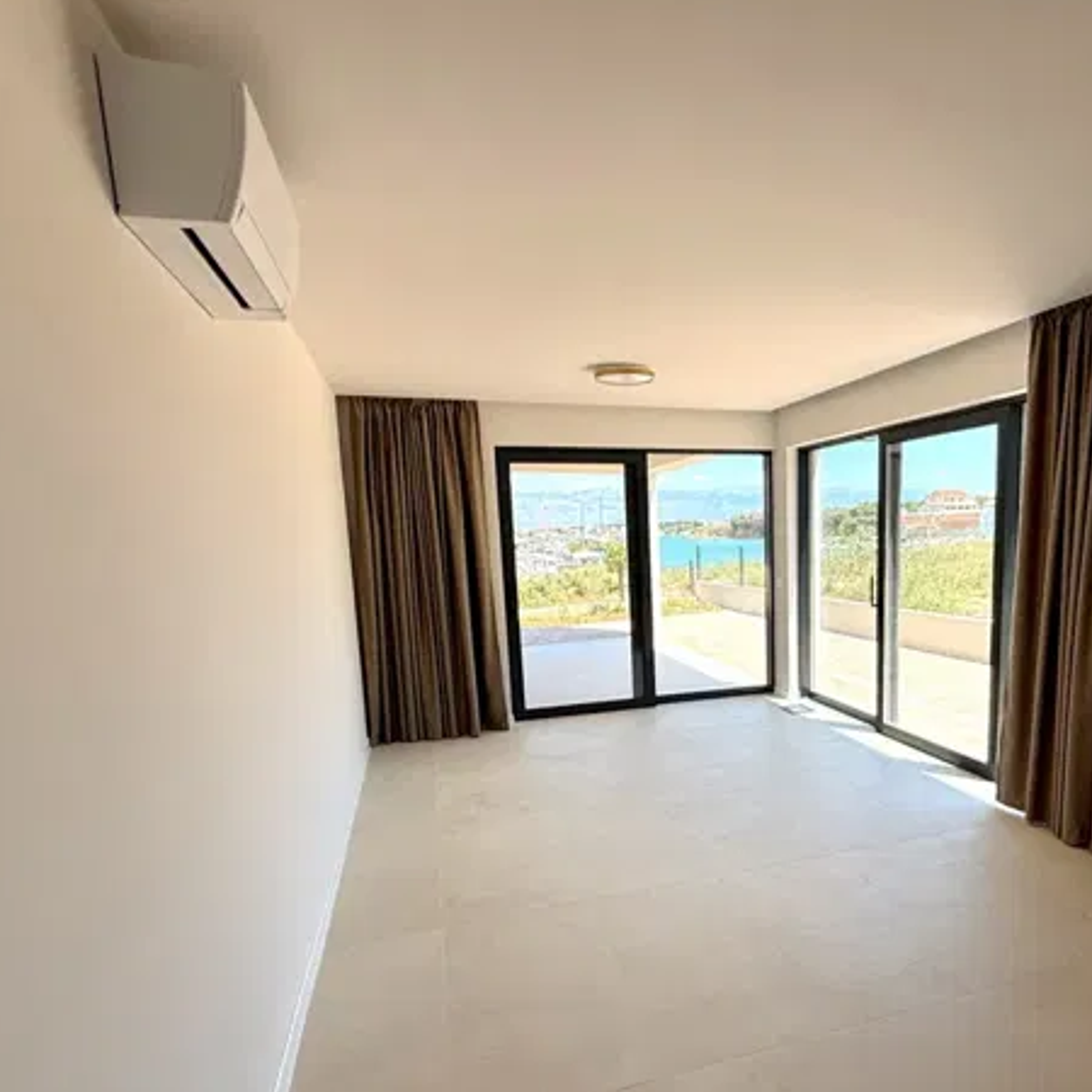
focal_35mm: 22
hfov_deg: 67.6
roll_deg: -1.4
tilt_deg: -9.9
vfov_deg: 68.9
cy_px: 655
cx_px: 733
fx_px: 785
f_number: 2.2
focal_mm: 2.22
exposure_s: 1/613
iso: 50
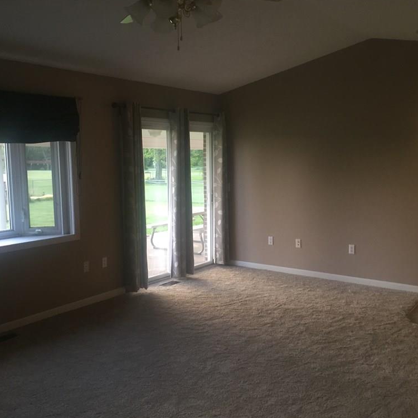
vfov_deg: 47.2
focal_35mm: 35
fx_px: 478
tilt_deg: -5.8
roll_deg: -0.1
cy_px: 211
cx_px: 203
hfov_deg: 47.2
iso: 160
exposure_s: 1/33
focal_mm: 4.15
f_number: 2.2
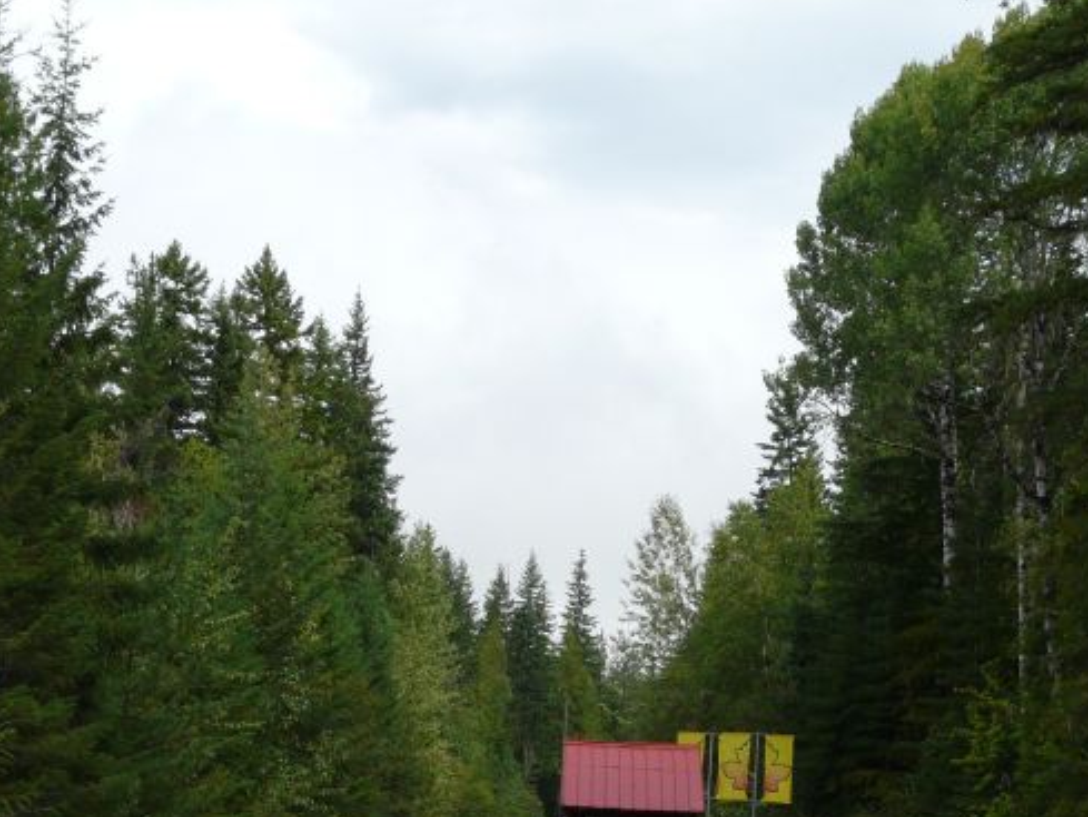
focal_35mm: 85
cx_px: 547
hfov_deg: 23.0
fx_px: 2672
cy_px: 661
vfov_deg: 17.2
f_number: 5.6
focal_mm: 8.5
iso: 100
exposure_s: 1/250
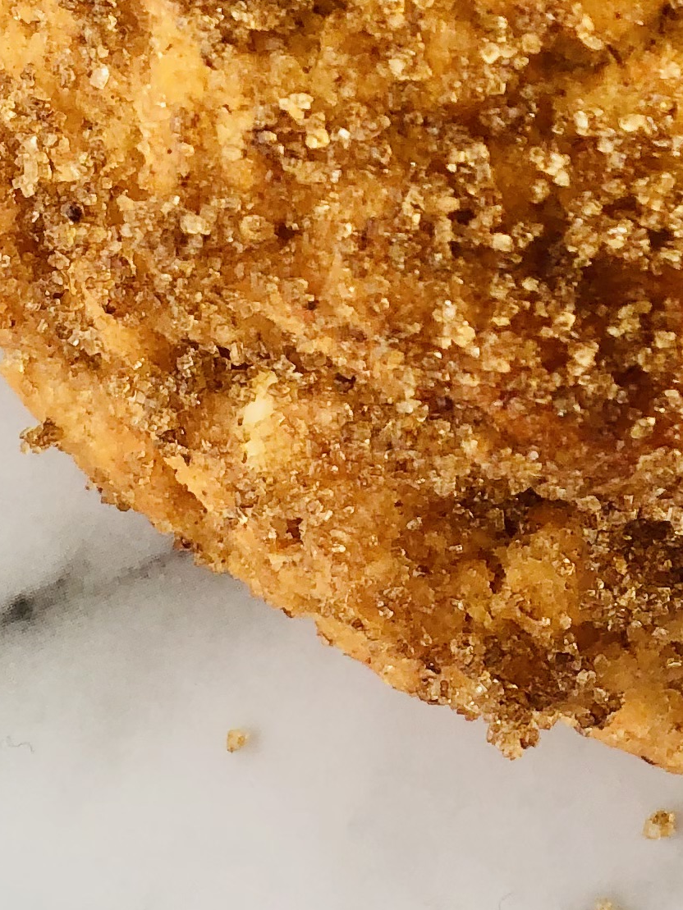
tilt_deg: -78.3
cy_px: -630
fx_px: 4971
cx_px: 995
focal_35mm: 189
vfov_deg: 10.0
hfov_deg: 7.7
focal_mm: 6
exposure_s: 1/287
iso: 16
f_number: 2.4
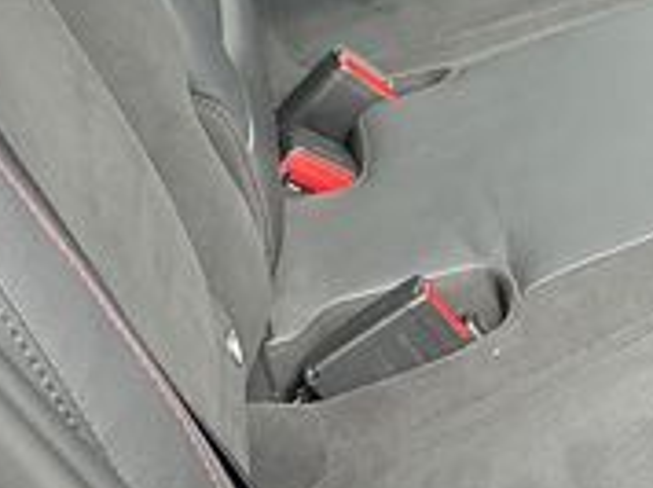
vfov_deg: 11.5
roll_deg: -1.6
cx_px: 998
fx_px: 2374
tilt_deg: -22.5
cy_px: -62
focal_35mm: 126
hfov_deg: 14.5
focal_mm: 3
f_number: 1.8
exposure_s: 1/106
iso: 64
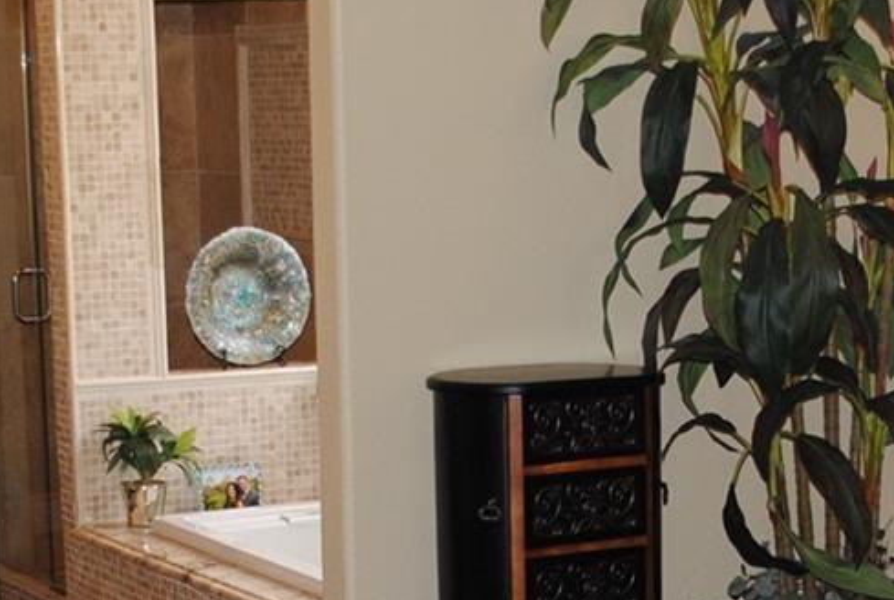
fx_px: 2687
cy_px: 652
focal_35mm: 108
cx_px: 634
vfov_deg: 12.5
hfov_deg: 18.8
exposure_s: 1/60
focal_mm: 22
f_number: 3.8
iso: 200
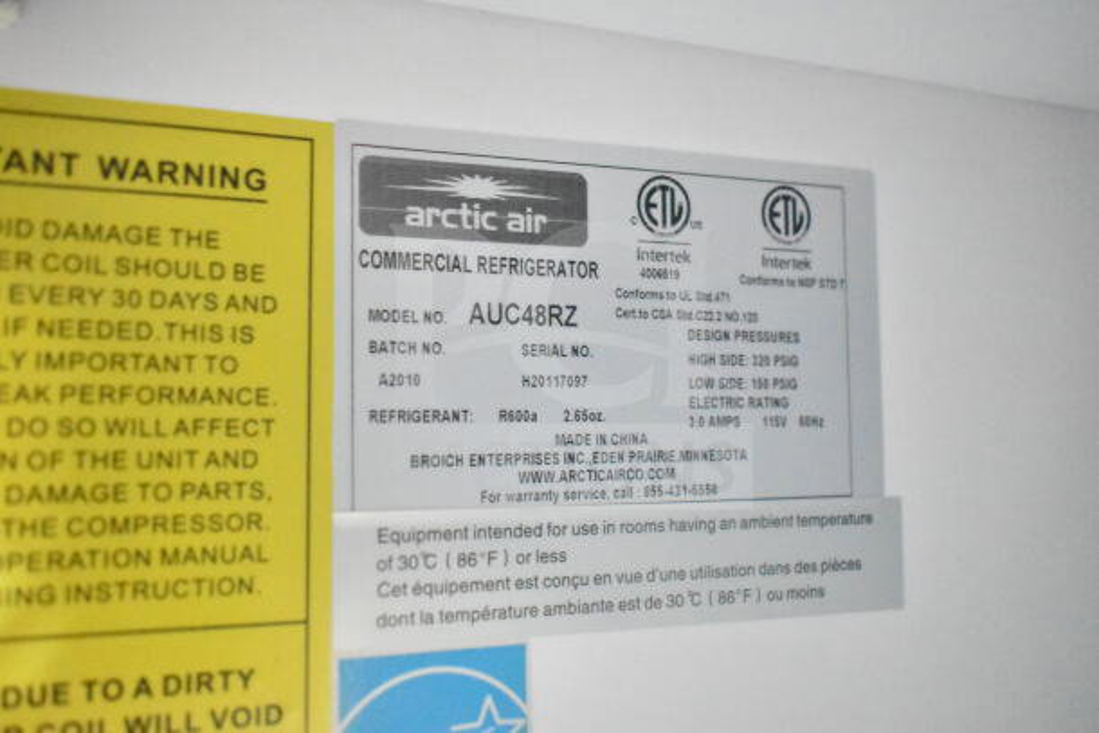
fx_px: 1191
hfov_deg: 49.5
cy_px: 366
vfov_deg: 34.2
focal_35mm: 39
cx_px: 550
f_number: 4
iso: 25600
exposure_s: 1/15
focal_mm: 26
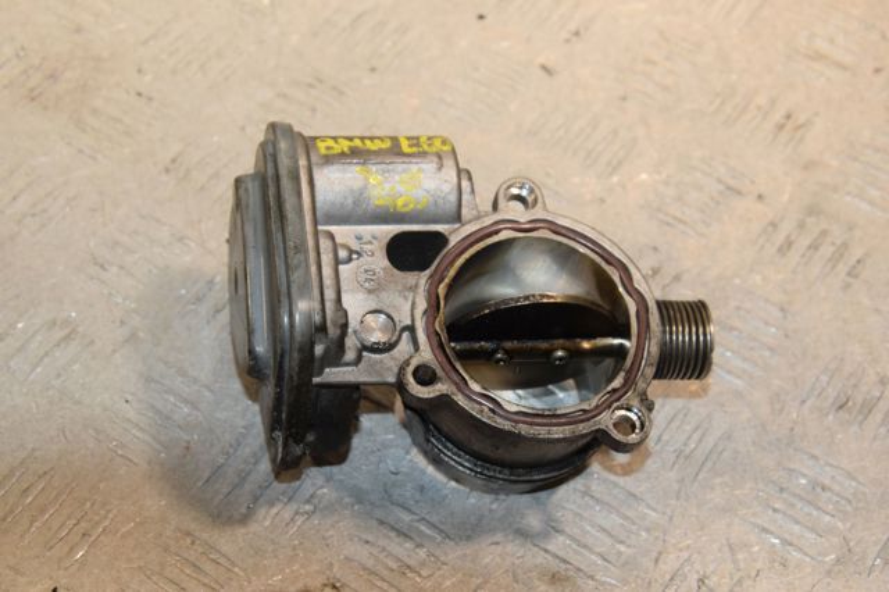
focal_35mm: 87
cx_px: 444
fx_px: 2147
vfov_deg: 15.7
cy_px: 296
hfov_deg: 23.4
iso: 1600
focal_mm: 58
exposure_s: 1/200
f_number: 7.1
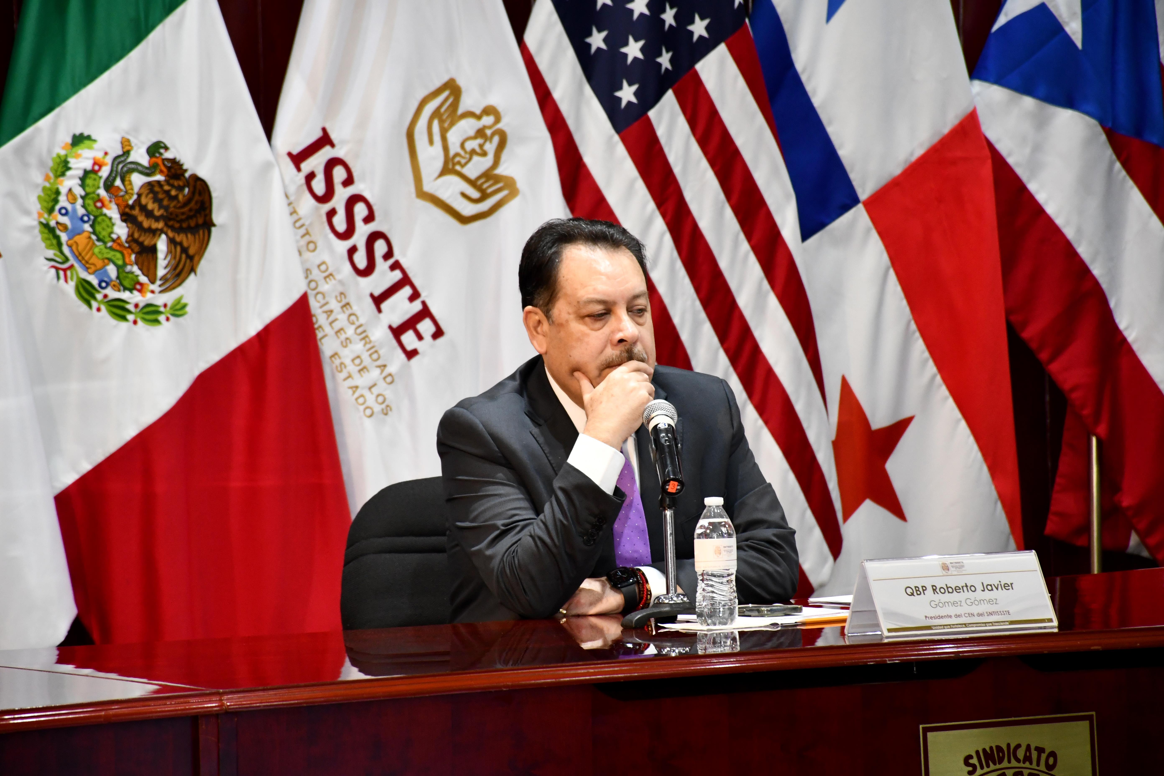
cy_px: 388
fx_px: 6789
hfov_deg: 9.8
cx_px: 582
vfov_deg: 6.5
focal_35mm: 210
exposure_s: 1/60
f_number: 5.6
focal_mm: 140
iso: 1800
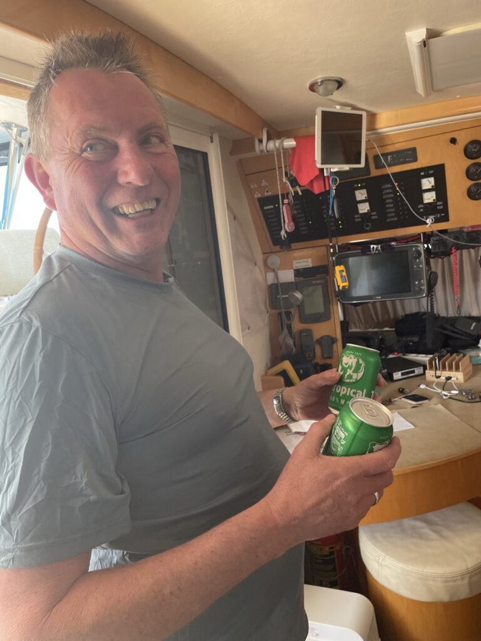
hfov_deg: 53.1
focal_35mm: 26
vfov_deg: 67.3
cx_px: 240
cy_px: 320
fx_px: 482
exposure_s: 1/121
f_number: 1.6
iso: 100
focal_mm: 4.2
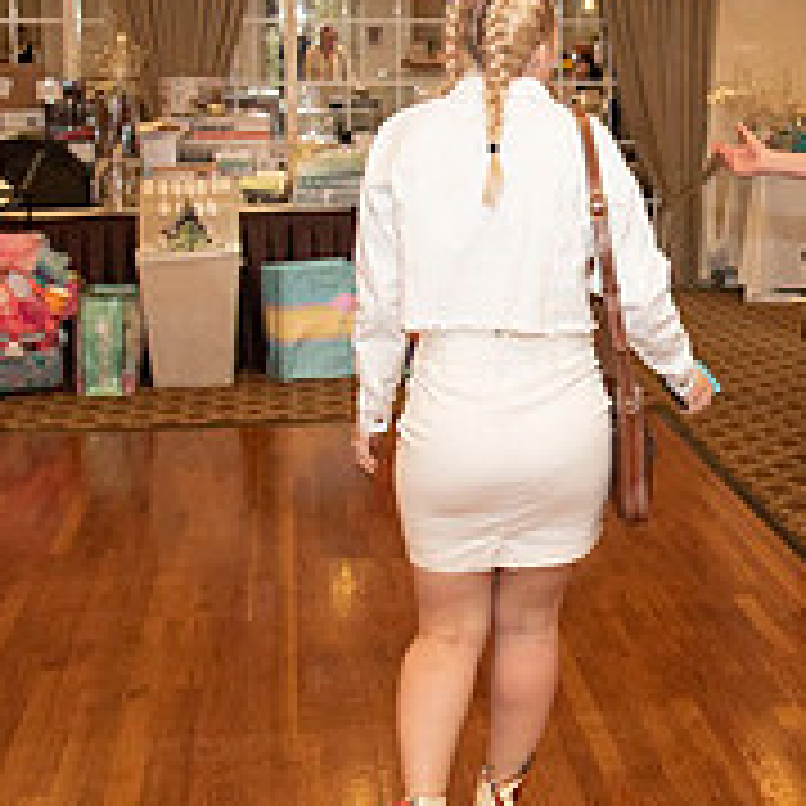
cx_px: 635
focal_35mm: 66
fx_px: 1739
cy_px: 376
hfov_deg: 25.7
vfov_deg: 26.1
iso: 1000
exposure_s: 1/200
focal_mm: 24
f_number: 4
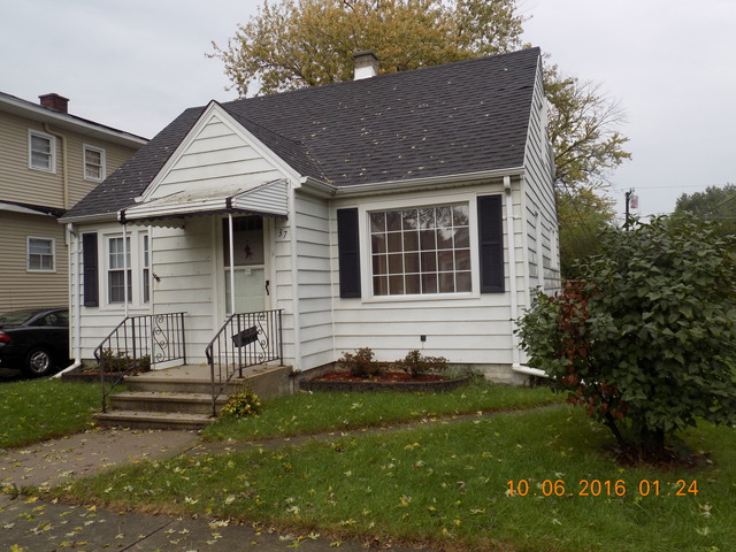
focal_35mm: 27
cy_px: 276
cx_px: 368
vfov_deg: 51.4
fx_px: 574
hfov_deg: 65.3
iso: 80
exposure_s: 1/400
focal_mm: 4.8
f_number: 3.2
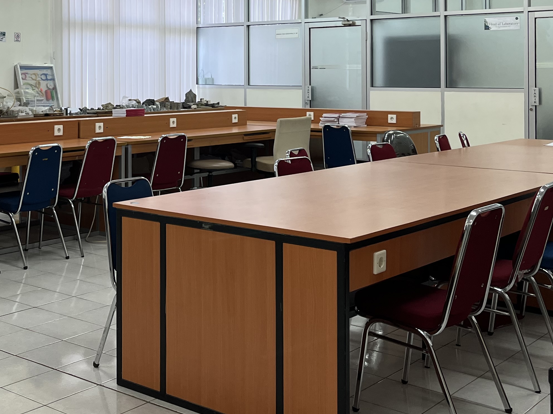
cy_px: 76
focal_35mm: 53
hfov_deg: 35.8
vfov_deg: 26.9
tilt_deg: -0.5
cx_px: 183
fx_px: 847
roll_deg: +0.4
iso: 80
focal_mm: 5.1
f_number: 1.6
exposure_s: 1/100
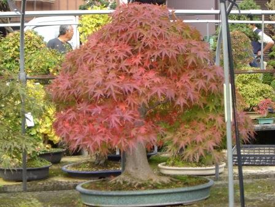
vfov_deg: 13.0
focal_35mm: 114
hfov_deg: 17.3
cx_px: 138
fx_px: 906
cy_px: 104
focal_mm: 18.6
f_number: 5.2
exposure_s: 1/160
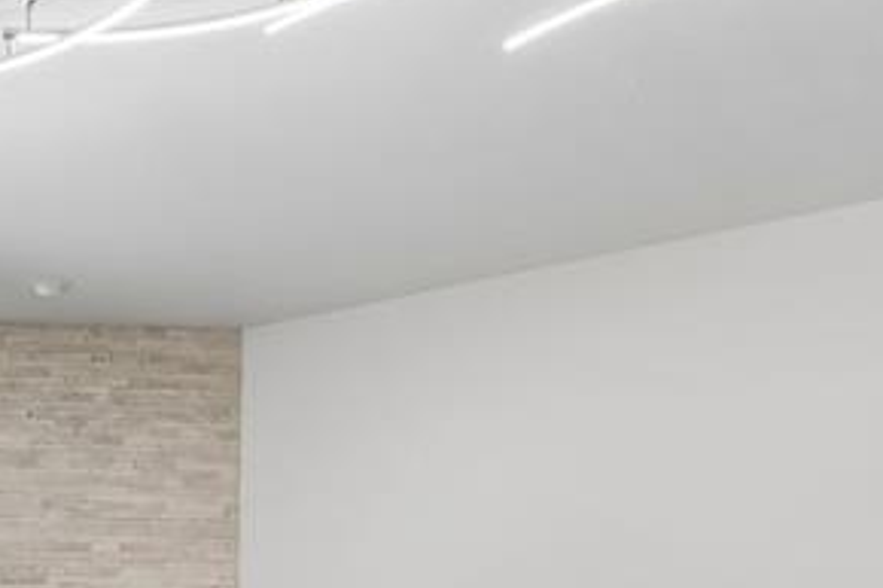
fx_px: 1299
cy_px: 753
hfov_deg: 34.4
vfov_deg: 22.9
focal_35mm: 53
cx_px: 14
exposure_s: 1/20
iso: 200
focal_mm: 10
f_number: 6.3
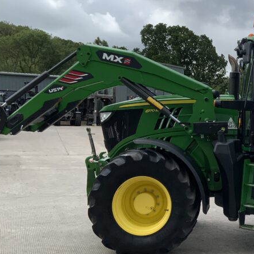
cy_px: 118
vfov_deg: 29.1
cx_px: 239
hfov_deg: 27.8
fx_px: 490
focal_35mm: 59
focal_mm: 3
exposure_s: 1/1730
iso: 16
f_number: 1.8
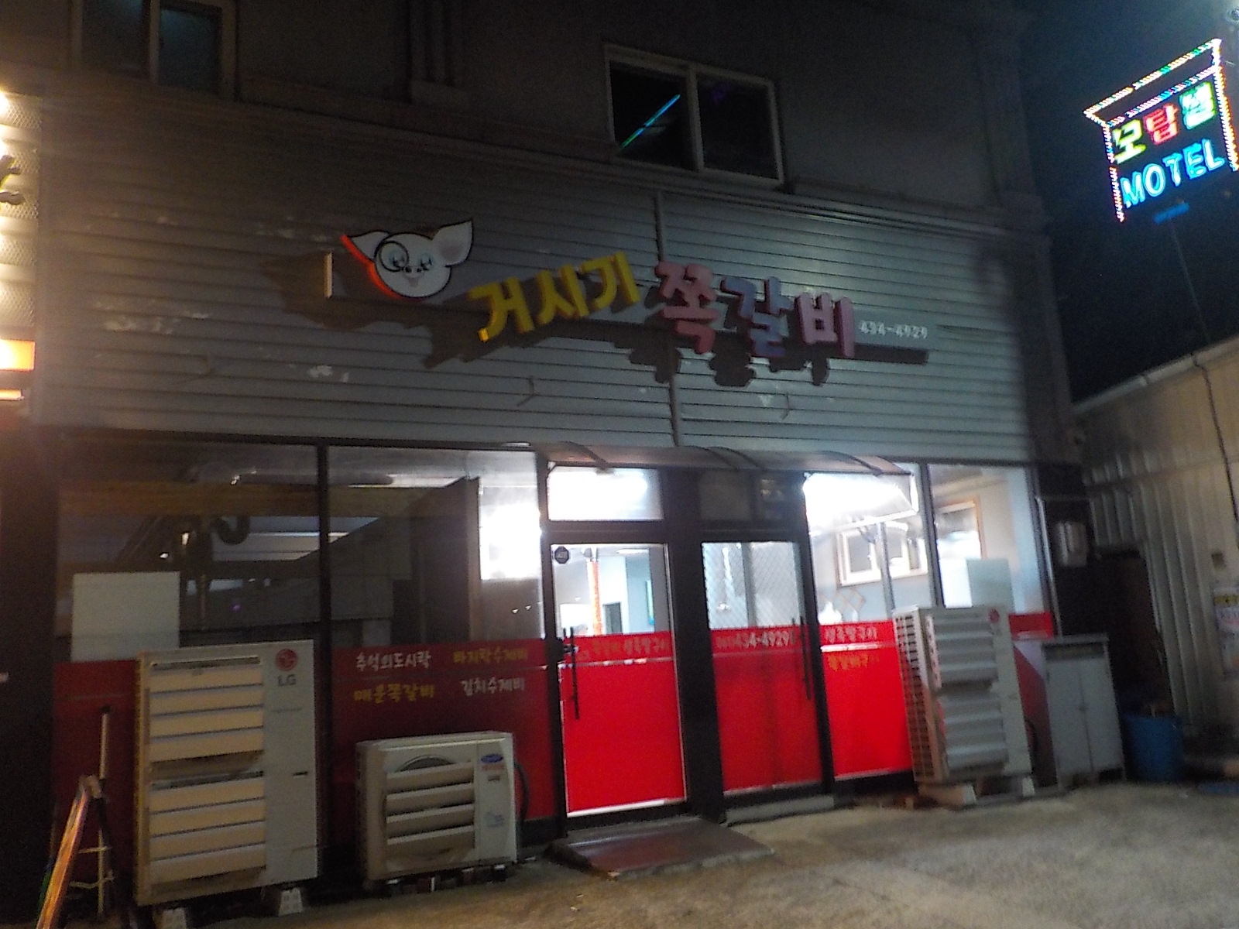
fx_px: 1074
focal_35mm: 30
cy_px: 464
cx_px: 620
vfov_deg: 46.8
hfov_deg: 60.0
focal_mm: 4.1
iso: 400
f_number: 3.3
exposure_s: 1/15
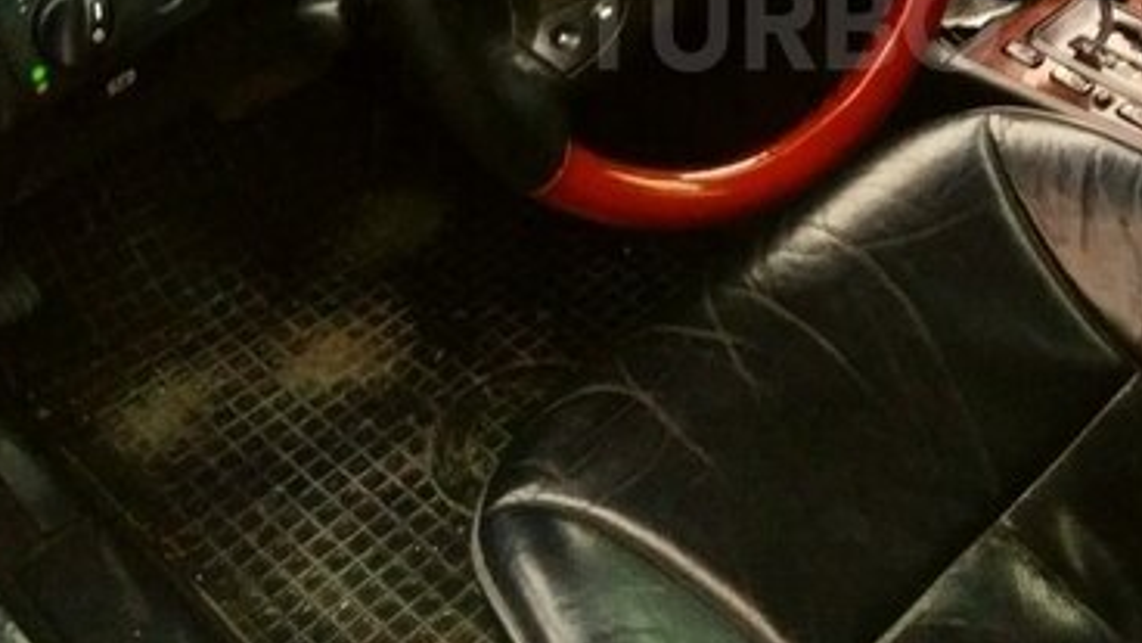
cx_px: 891
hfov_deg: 47.1
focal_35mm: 41
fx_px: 1242
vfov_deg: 27.6
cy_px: 23
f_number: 2
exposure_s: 1/20
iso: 1516
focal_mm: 3.57
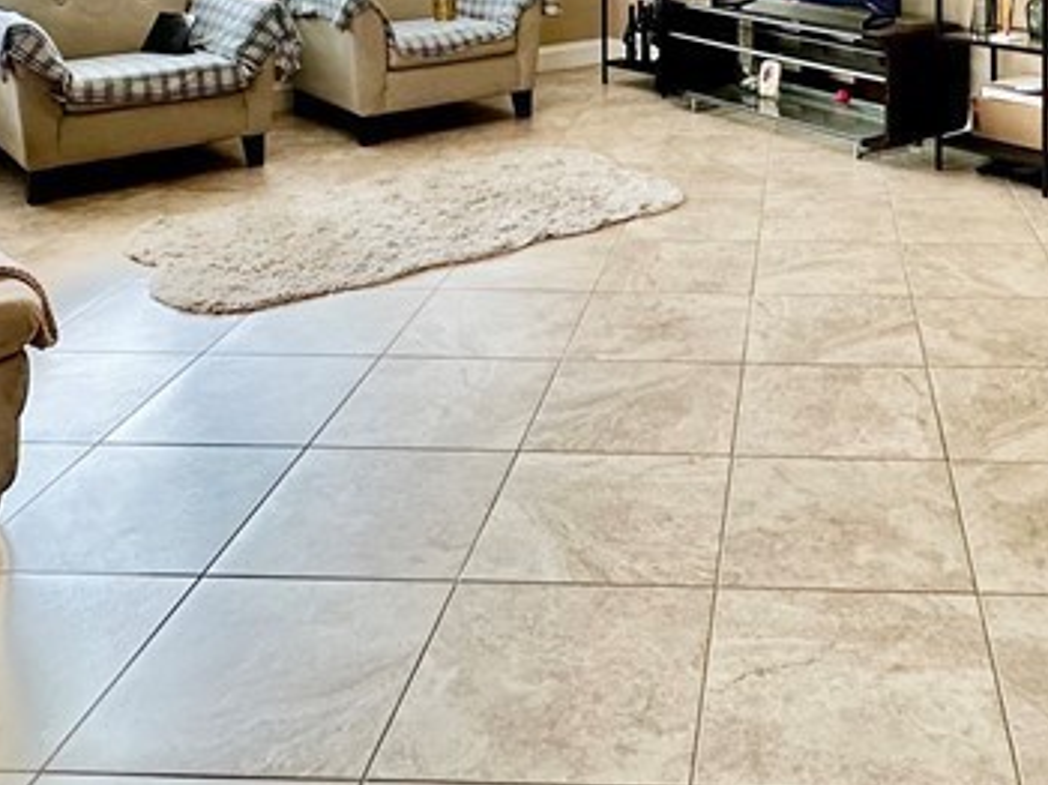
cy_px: -132
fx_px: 1240
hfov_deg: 44.3
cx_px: 782
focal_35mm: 41
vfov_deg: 30.4
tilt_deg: -1.4
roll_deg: -0.4
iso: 200
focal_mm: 2.22
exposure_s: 1/120
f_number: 2.2
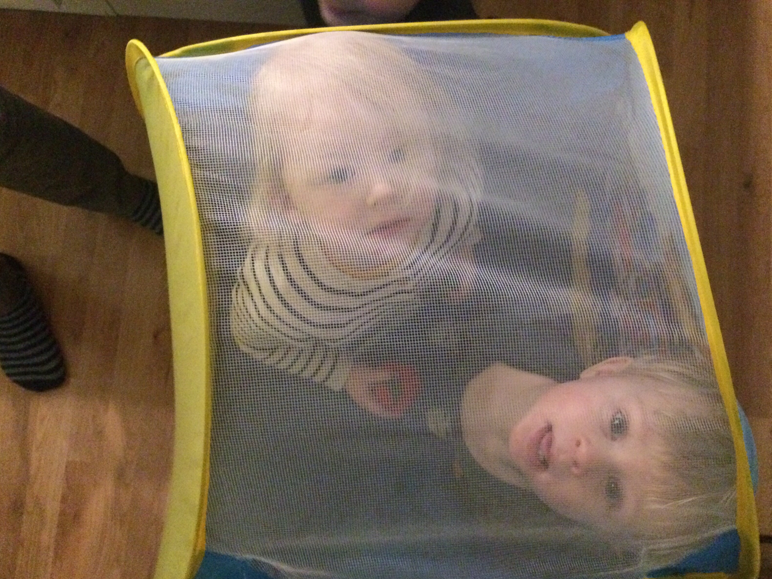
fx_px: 669
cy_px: 298
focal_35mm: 30
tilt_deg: -83.0
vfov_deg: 46.8
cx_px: 391
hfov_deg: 60.0
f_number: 2.2
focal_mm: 4.15
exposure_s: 1/17
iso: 640
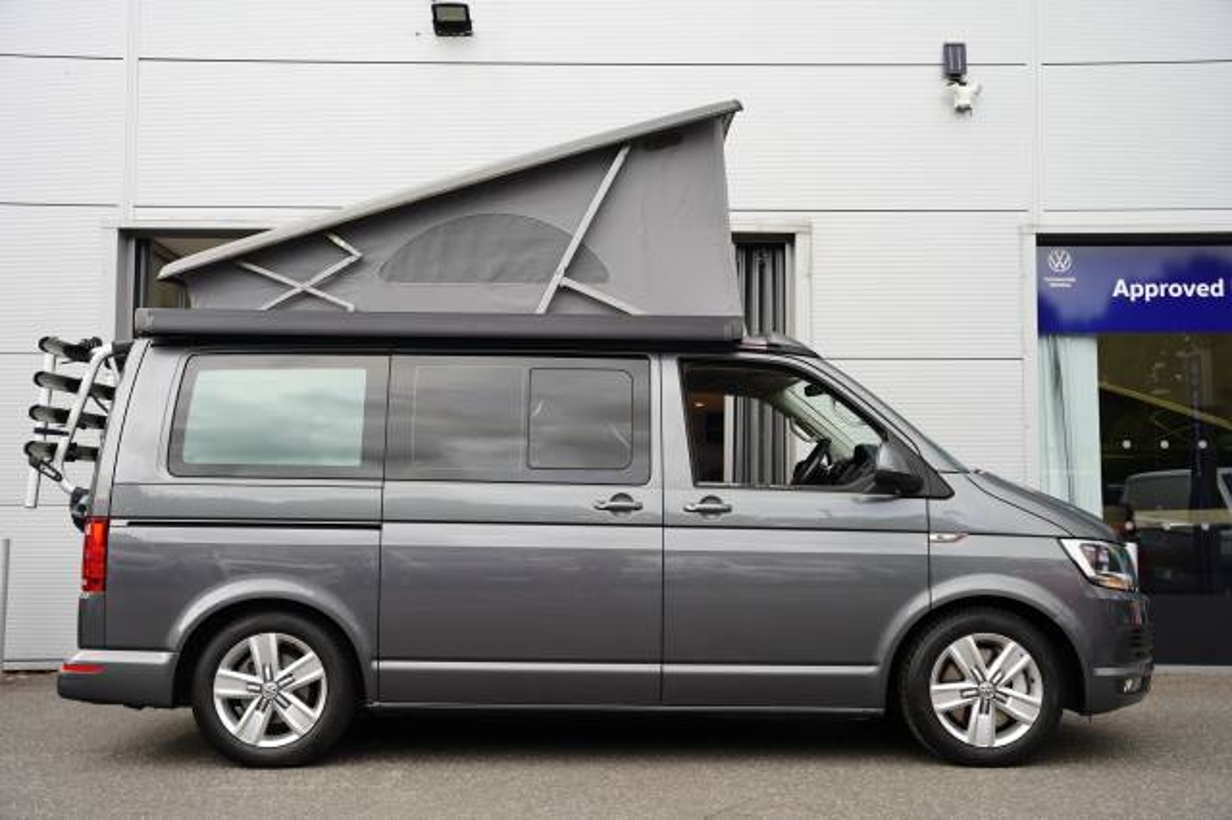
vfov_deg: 31.3
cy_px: 410
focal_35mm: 43
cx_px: 616
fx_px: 1464
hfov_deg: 45.6
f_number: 4.5
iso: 100
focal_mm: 42.8
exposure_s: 1/80
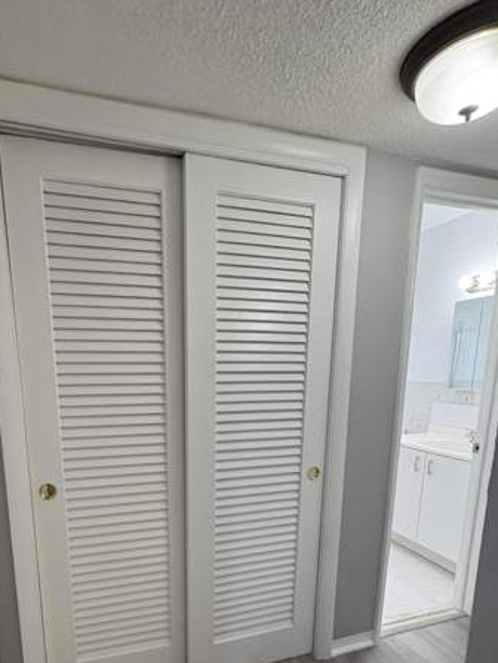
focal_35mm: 20
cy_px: 442
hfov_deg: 65.3
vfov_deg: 79.0
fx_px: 384
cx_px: 196
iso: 250
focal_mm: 2.22
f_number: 2.2
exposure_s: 1/60
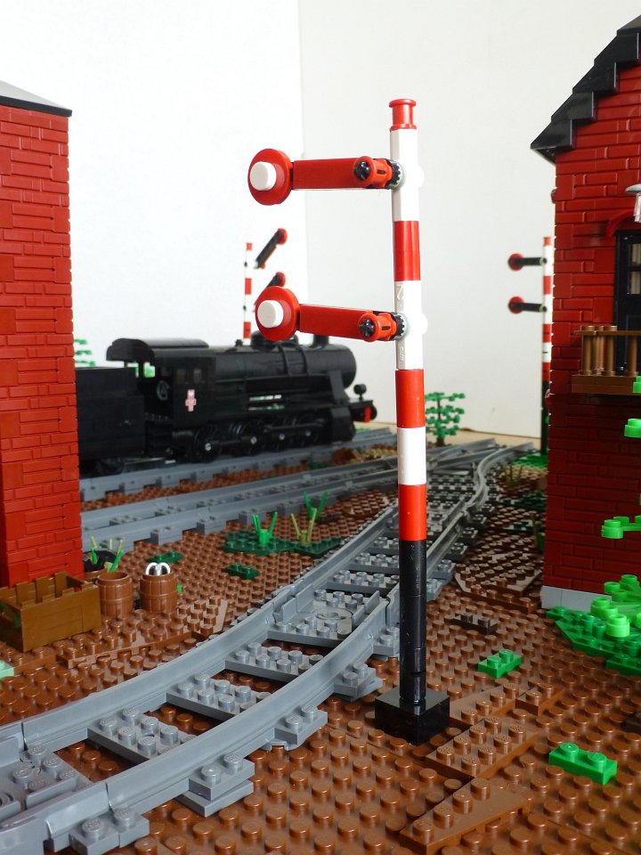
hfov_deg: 41.8
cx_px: 320
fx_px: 839
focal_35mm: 34
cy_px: 428
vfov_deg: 54.0
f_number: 3.7
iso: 160
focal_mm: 6.1
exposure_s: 1/60
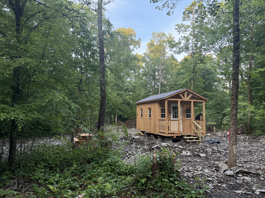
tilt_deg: +5.5
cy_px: 99
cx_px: 132
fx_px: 184
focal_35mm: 24
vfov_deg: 56.8
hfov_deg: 71.6
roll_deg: +0.5
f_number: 1.78
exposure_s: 1/237
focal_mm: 6.76
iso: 200
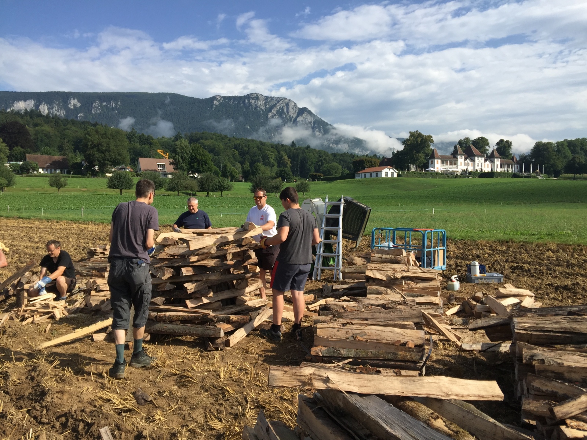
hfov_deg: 61.7
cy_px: 220
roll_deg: -0.8
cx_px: 294
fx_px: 492
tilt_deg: -0.3
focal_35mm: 29
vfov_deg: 48.2
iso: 32
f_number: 2.2
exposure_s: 1/2083
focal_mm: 4.15
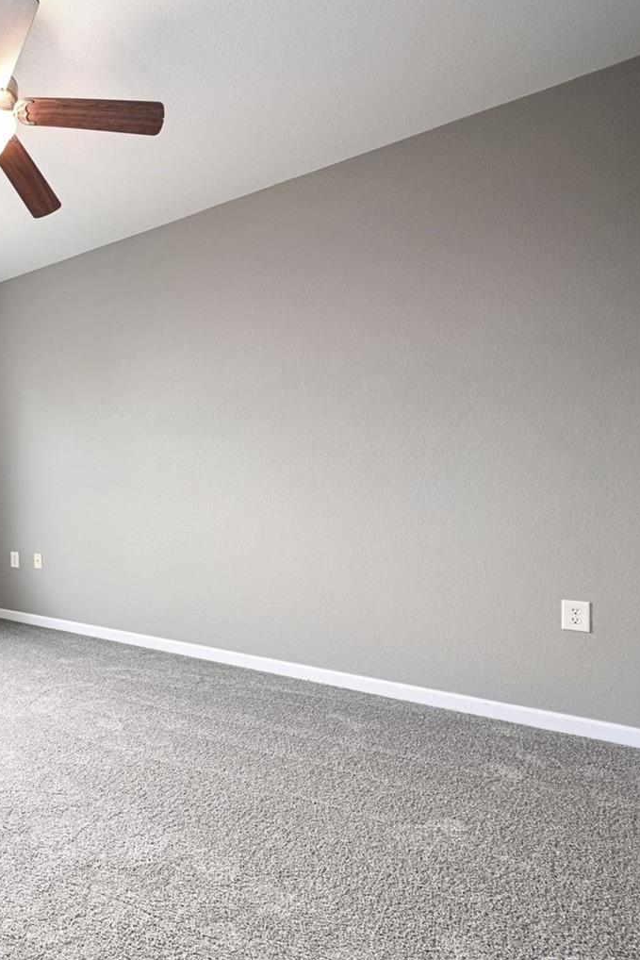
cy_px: 485
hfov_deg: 44.3
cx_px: -57
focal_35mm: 22
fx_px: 586
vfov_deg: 78.6
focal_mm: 14
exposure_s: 1/10
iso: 400
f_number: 10
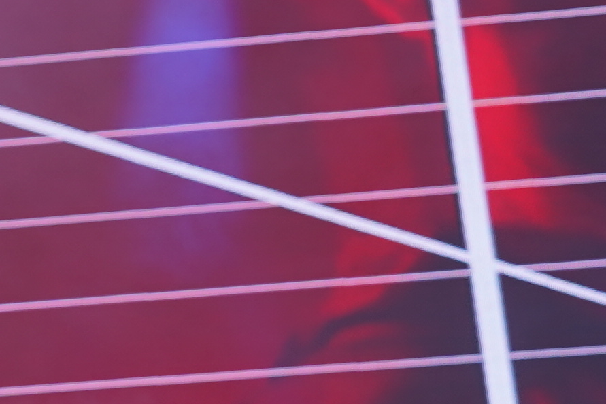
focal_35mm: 276
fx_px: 4646
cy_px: -126
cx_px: -1322
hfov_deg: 6.7
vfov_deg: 5.0
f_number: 5.6
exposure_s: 1/125
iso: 100
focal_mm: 41
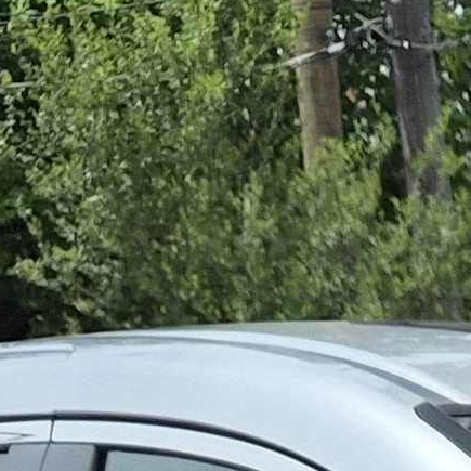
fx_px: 2879
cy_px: 1558
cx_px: 1252
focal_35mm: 187
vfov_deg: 7.7
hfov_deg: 8.3
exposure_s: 1/7520
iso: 80
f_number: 1.8
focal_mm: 5.4
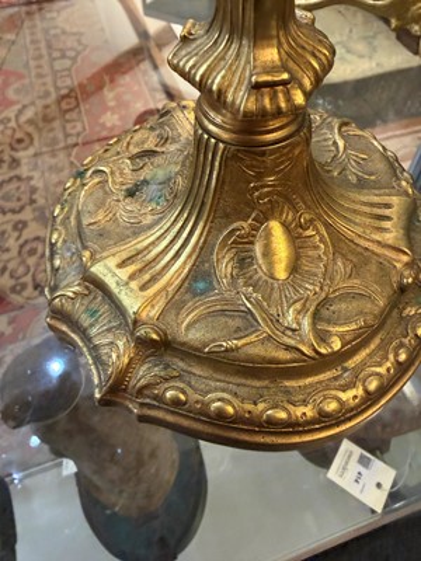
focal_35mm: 26
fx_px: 422
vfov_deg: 67.3
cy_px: 280
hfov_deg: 53.1
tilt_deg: -50.3
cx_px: 210
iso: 400
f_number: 2.2
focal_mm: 2.22
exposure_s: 1/50
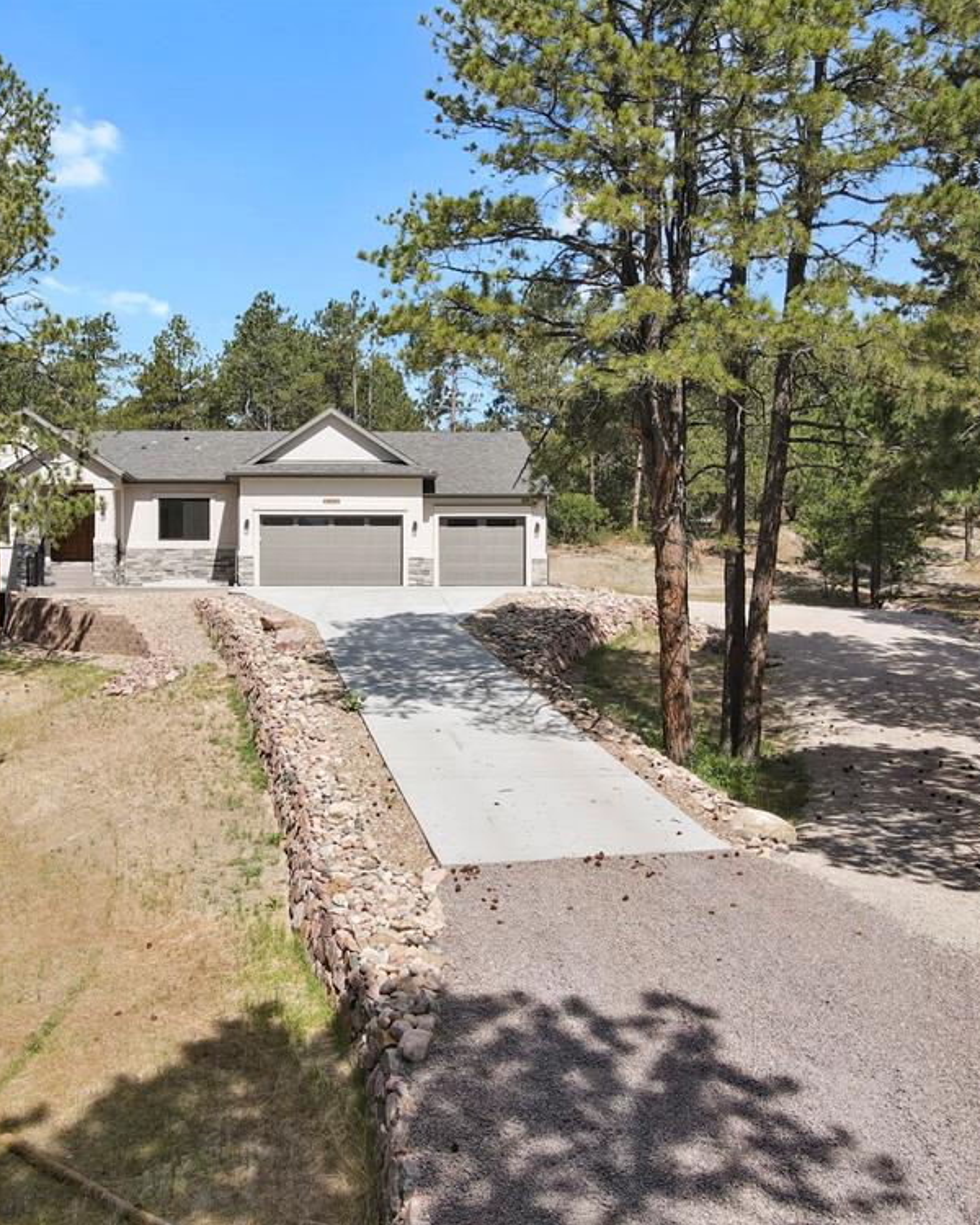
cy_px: 624
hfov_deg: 45.5
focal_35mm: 32
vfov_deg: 55.7
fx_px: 1160
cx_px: 377
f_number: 2.8
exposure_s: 1/350
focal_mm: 4.5
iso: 100
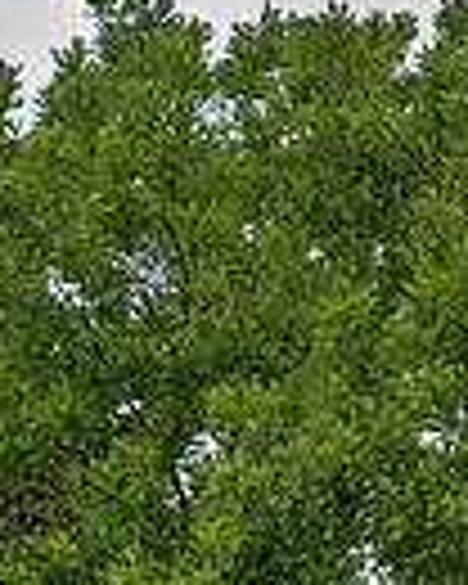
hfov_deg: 6.7
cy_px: 590
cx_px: -68
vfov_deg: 8.4
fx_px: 3948
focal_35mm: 228
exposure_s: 1/200
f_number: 5.6
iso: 80
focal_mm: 25.7
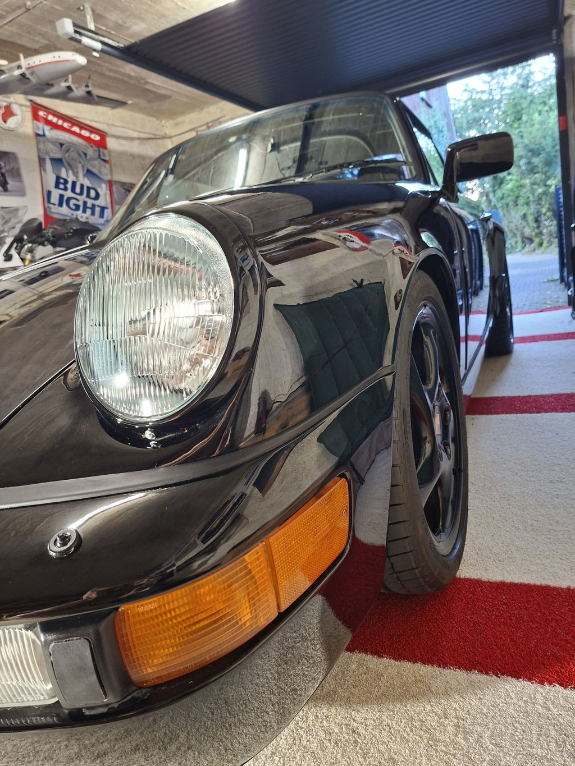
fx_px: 509
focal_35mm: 23
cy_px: 383
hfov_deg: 58.9
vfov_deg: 73.9
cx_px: 288
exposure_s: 1/33
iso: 400
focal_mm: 5.54
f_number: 1.8
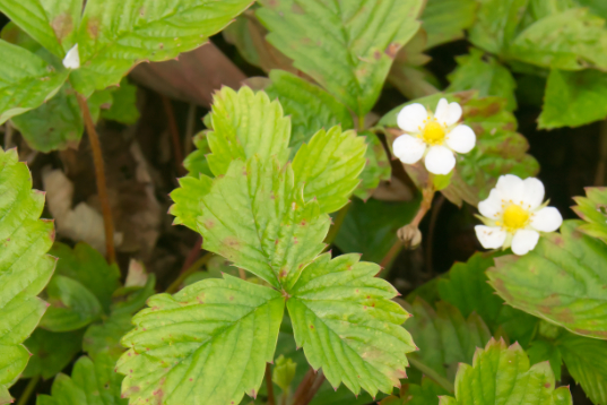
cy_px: 305
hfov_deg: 15.3
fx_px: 2259
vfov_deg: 10.2
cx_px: 367
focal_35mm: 134
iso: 1250
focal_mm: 40
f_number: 11
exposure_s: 1/500
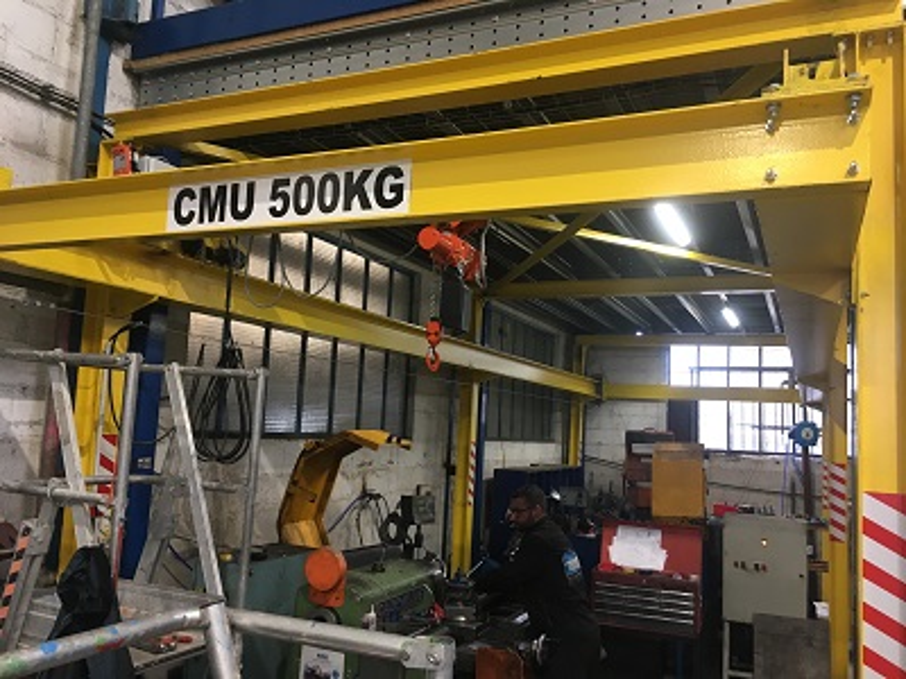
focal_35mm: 29
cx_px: 453
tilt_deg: +5.4
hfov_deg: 61.7
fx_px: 759
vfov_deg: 48.2
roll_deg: -1.7
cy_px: 340
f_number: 2.2
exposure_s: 1/33
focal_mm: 4.15
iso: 100
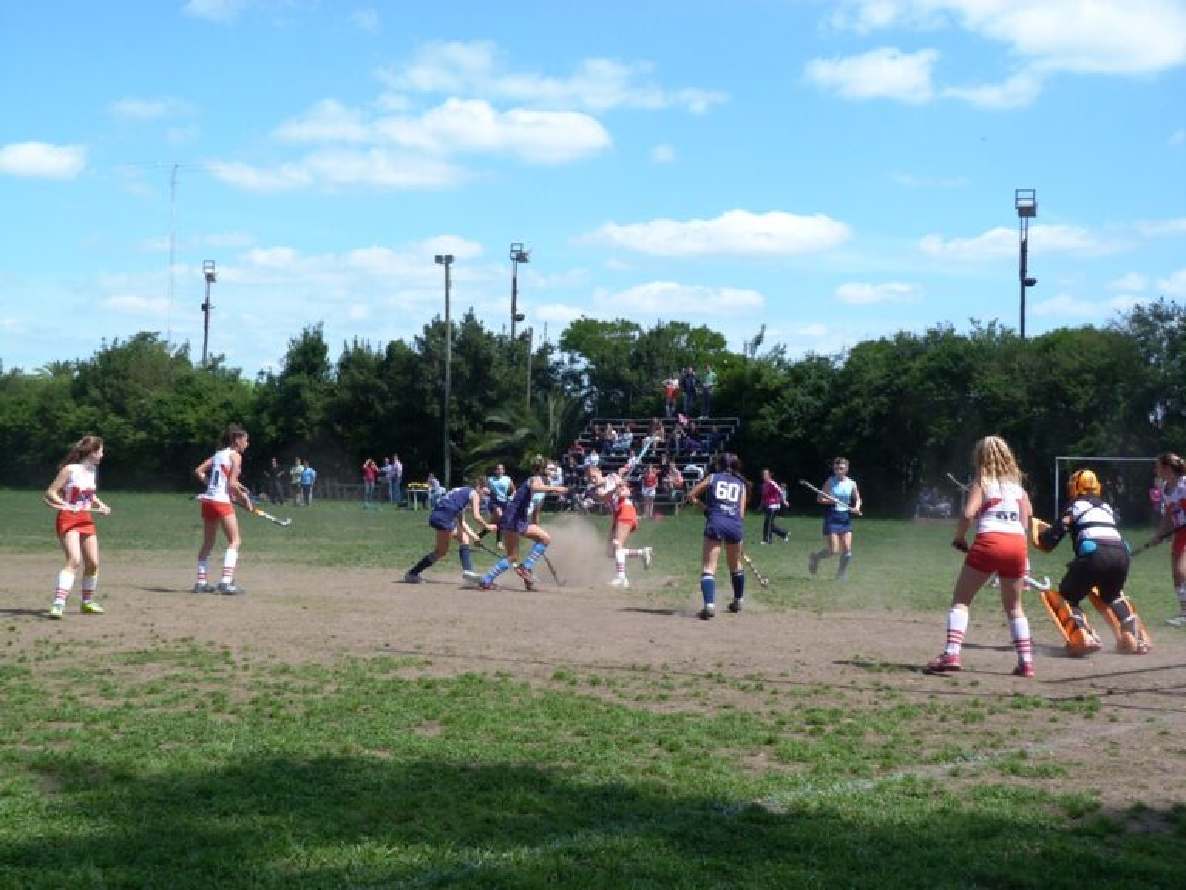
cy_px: 445
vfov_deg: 24.0
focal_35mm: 61
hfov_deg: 31.7
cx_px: 593
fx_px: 2090
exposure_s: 1/500
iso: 80
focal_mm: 11
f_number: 3.3
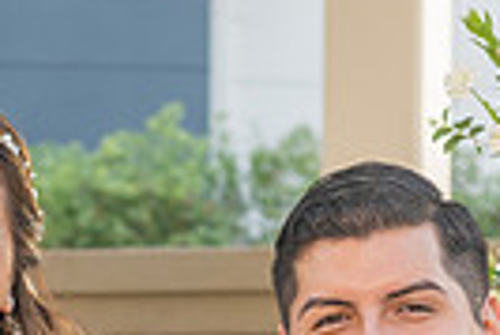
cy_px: 768
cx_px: -4
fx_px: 5436
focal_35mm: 391
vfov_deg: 3.5
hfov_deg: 5.3
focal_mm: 70
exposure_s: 1/160
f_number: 5
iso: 200
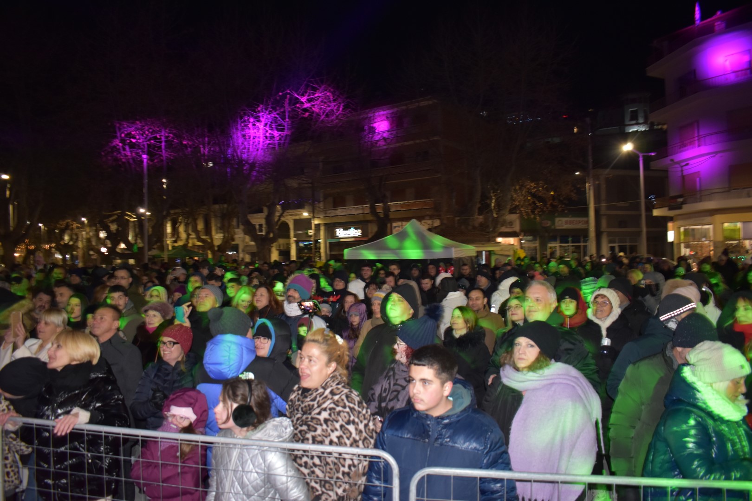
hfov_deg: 67.4
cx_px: 376
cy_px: 250
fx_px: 564
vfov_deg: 47.9
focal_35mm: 27
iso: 900
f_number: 3.5
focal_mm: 18
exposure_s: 1/30
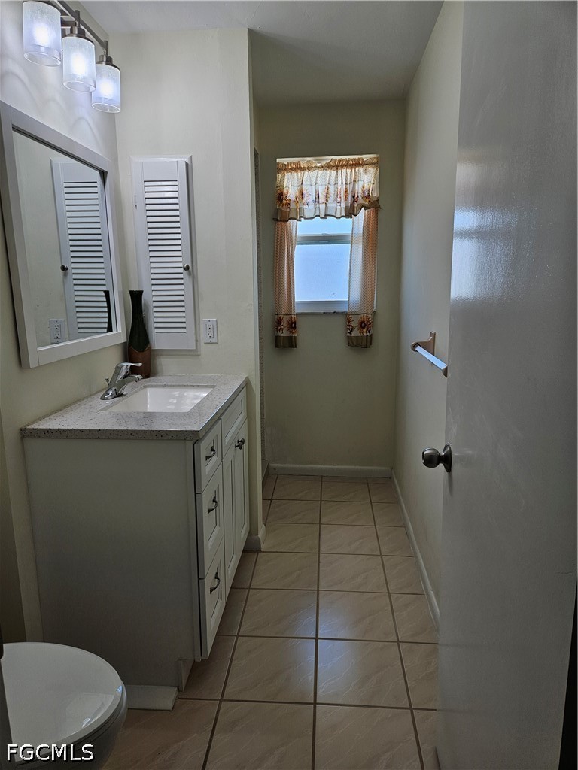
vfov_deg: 73.9
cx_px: 289
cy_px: 385
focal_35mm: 23
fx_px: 512
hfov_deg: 58.9
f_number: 1.8
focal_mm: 5.4
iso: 40
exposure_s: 1/120
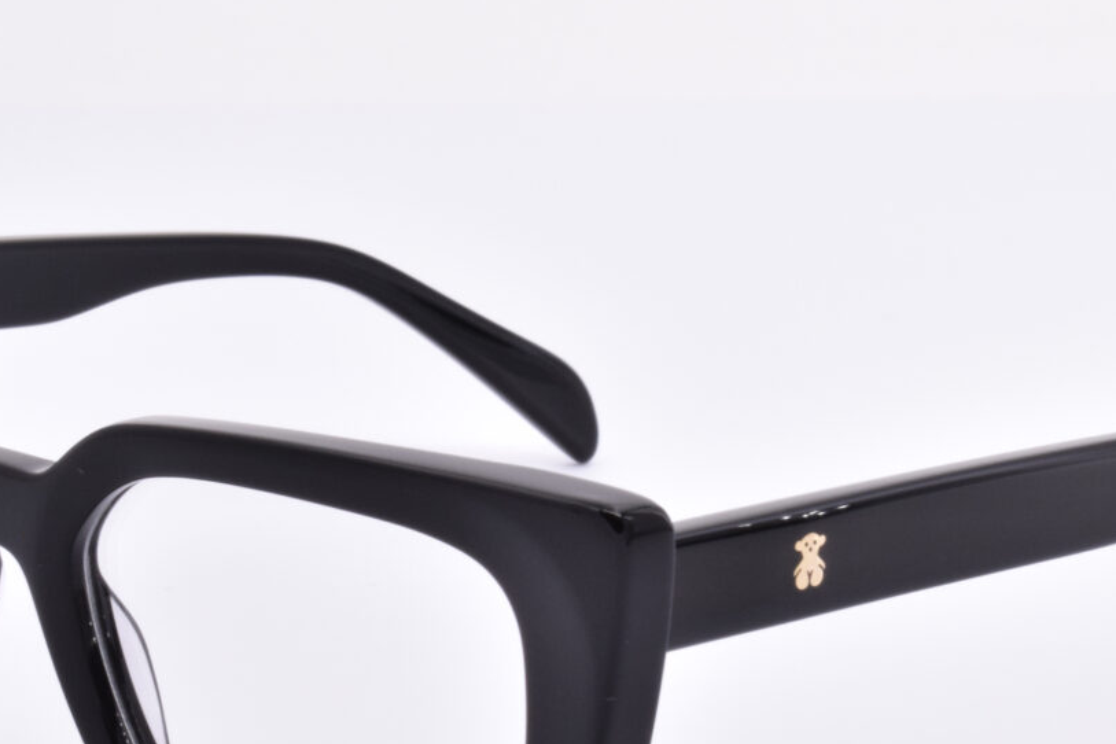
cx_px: 508
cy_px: 608
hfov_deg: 13.2
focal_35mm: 156
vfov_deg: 8.8
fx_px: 4834
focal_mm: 55
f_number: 36
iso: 800
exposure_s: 1/50
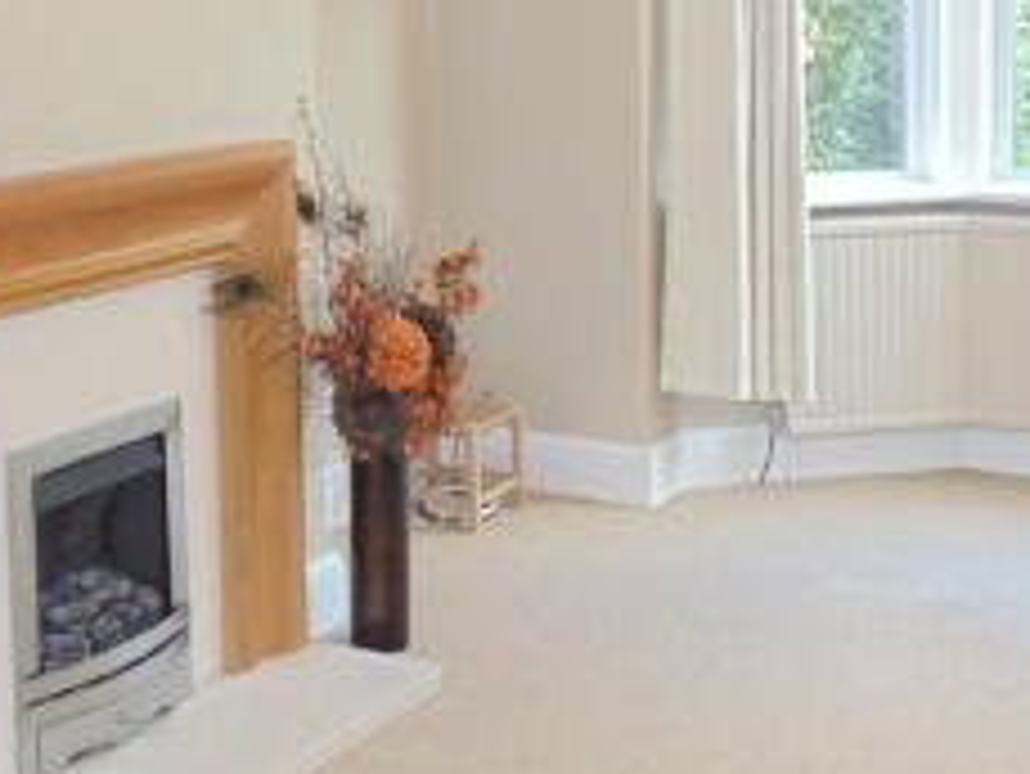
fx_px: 1816
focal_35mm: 61
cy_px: 79
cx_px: 313
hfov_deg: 31.3
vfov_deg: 23.4
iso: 200
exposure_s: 1/30
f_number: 3.1
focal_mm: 4.3
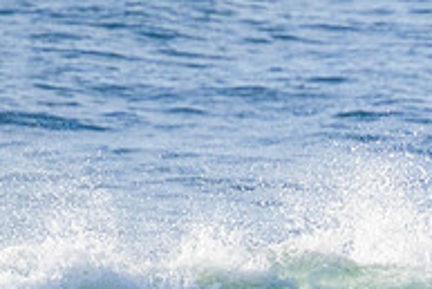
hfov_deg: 0.9
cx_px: 575
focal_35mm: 2400
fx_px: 28821
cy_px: 380
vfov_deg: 0.6
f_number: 11
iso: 1250
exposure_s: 1/2000
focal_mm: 800
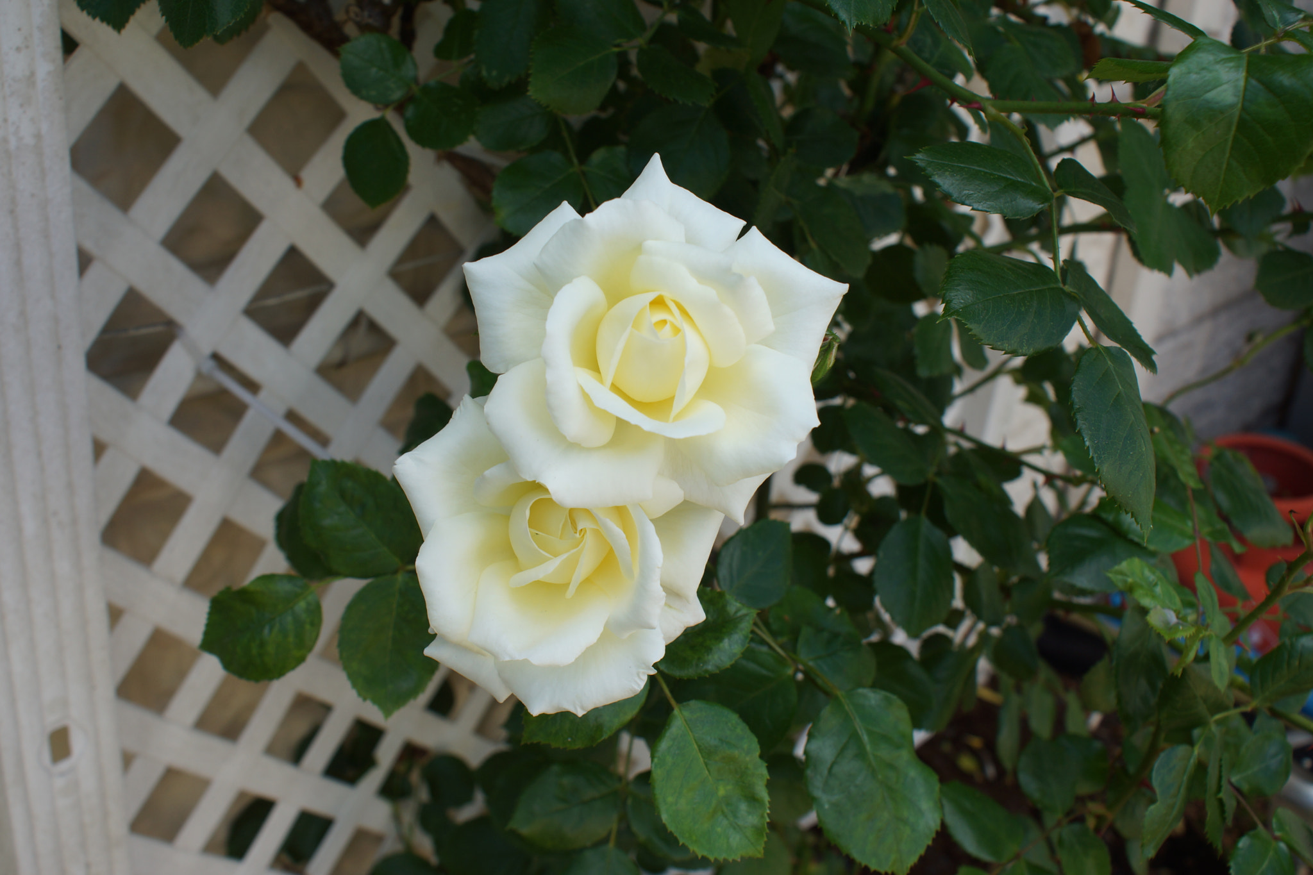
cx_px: 656
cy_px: 438
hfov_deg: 53.1
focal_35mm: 36
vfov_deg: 36.9
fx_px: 1313
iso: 100
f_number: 6.3
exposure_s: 1/125
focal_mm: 24
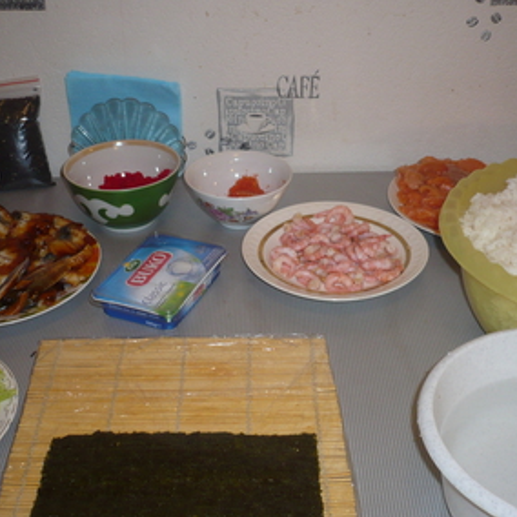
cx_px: 251
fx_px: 828
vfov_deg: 34.7
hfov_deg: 34.7
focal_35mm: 49
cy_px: 271
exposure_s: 1/30
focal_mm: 5.8
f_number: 2.8
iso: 100
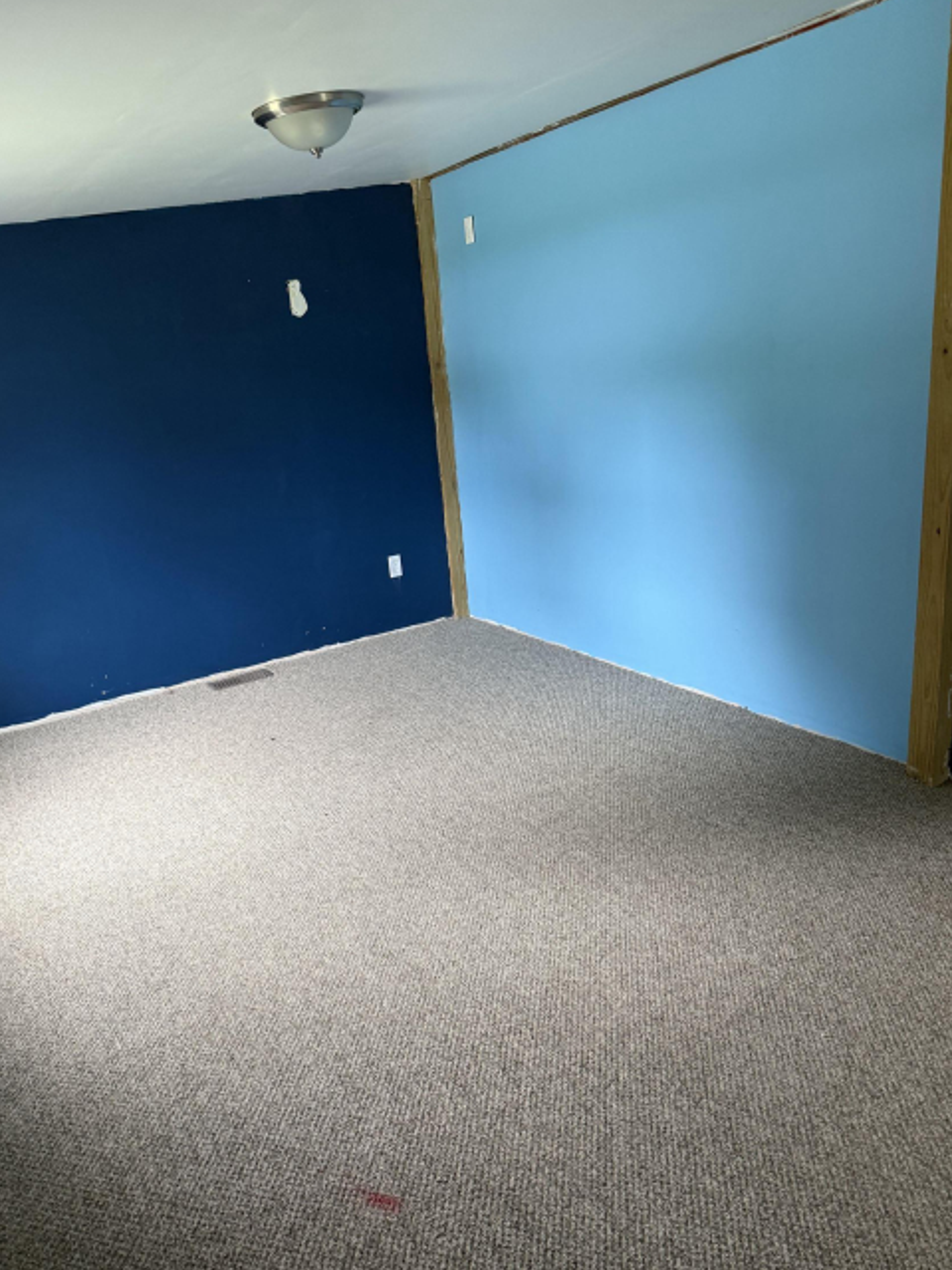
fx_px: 917
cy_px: 646
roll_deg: +4.0
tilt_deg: -17.2
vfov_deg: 69.4
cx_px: 466
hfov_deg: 54.9
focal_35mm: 25
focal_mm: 6.76
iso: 250
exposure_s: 1/60
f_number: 1.78
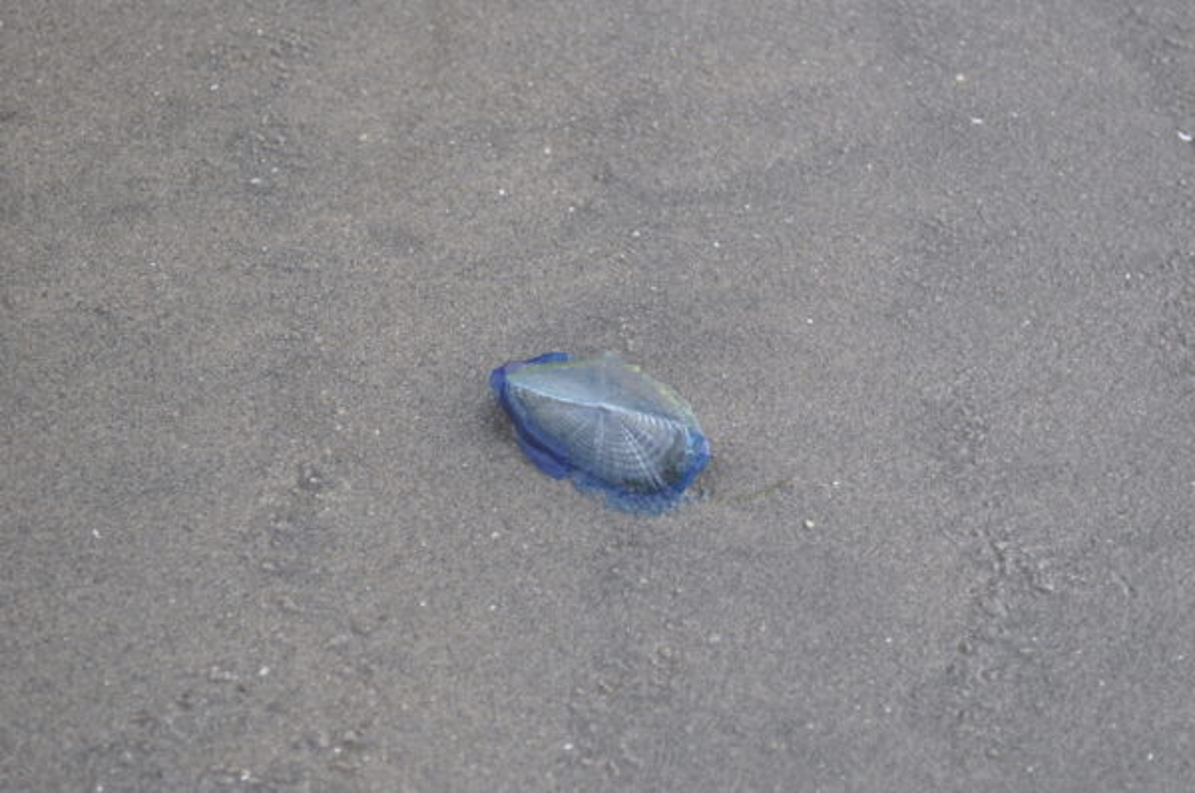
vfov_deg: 18.9
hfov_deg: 28.1
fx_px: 2386
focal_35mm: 72
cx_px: 598
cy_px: 396
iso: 400
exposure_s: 1/60
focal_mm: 48
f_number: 7.1
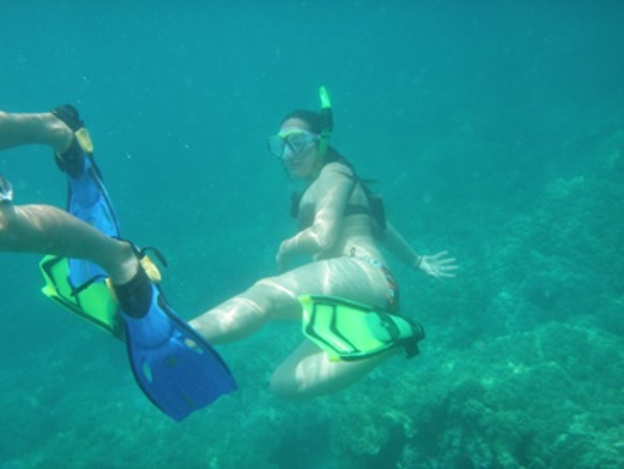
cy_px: 234
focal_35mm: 38
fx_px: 685
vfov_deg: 37.7
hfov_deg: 49.0
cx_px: 312
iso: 80
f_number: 3.5
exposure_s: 1/400
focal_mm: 6.7
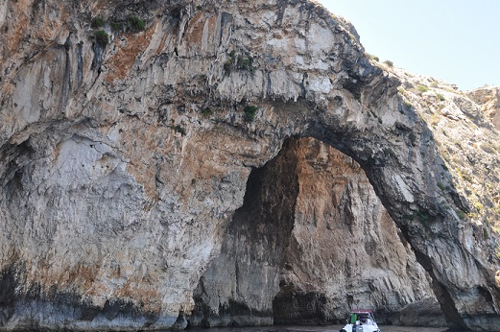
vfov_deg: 35.0
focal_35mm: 38
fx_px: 527
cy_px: 166
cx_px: 245
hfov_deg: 50.7
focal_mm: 22
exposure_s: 1/200
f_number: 5.6
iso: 200
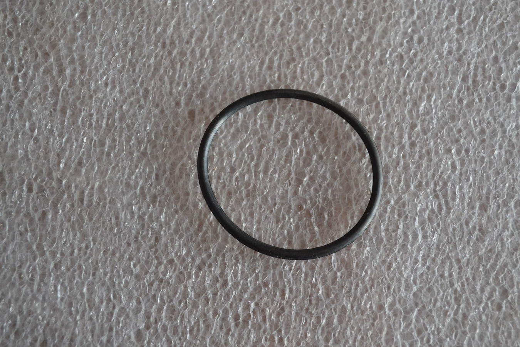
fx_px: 737
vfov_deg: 26.5
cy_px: 174
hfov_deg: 38.9
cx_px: 260
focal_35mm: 51
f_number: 5
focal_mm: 34
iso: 800
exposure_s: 1/60
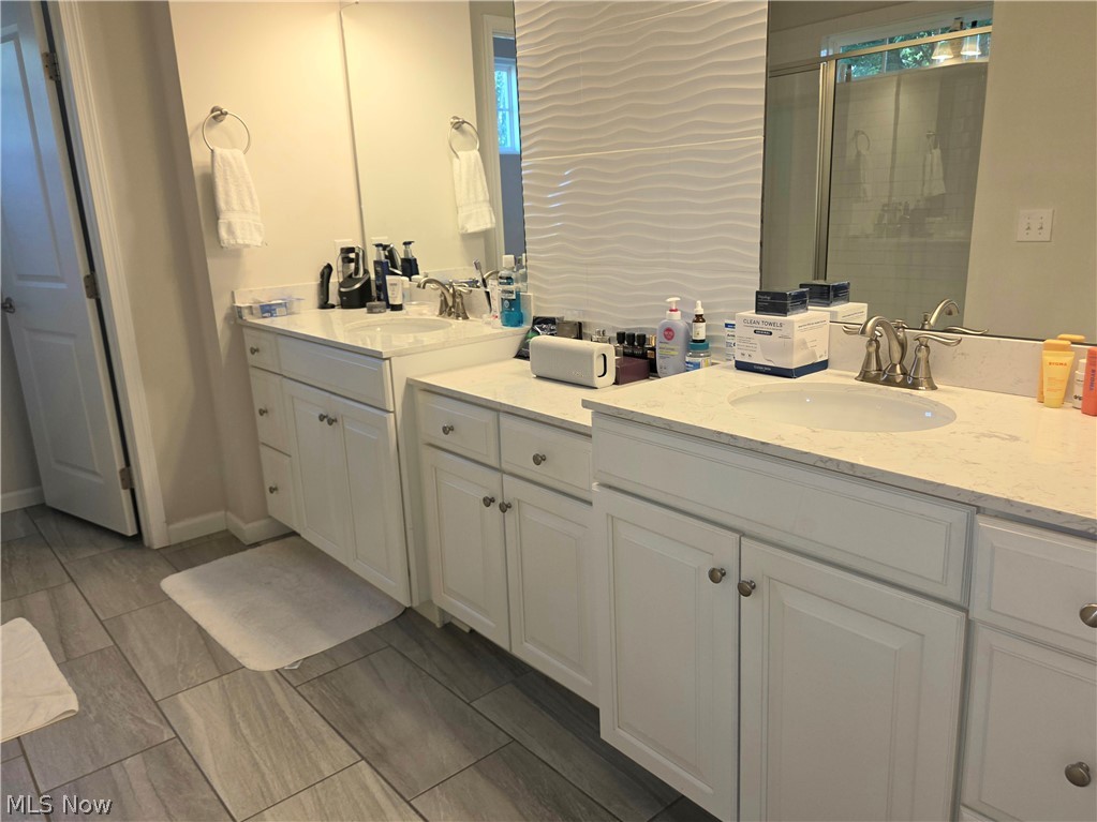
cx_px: 548
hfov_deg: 73.9
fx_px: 729
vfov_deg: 58.9
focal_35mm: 23
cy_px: 411
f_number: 1.8
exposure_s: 1/60.2
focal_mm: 5.4
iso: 32
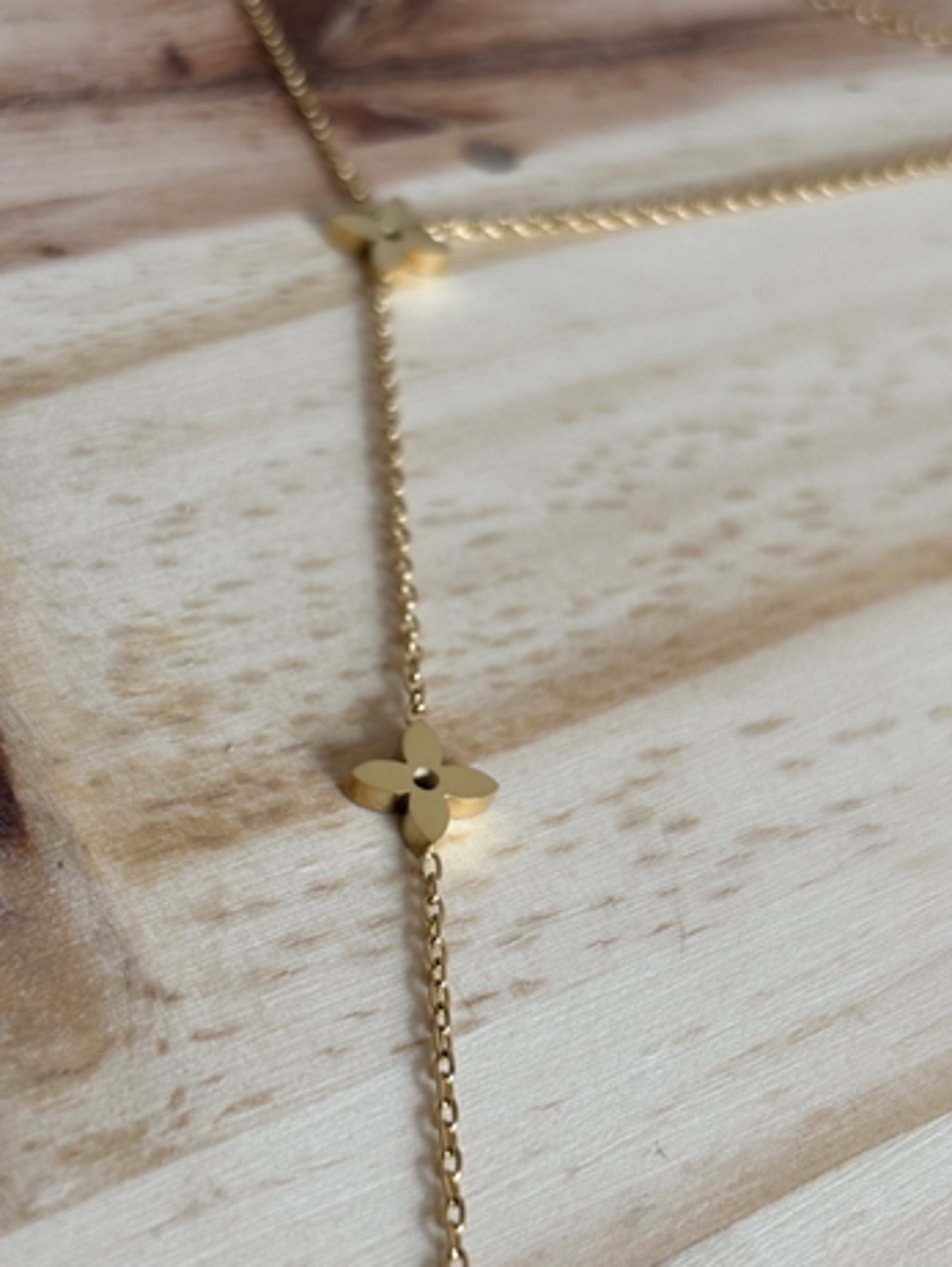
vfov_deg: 32.2
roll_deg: -21.3
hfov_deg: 24.4
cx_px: 469
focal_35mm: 60
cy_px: 635
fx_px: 2198
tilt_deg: -41.5
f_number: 1.6
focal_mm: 5.96
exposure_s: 1/167
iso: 32
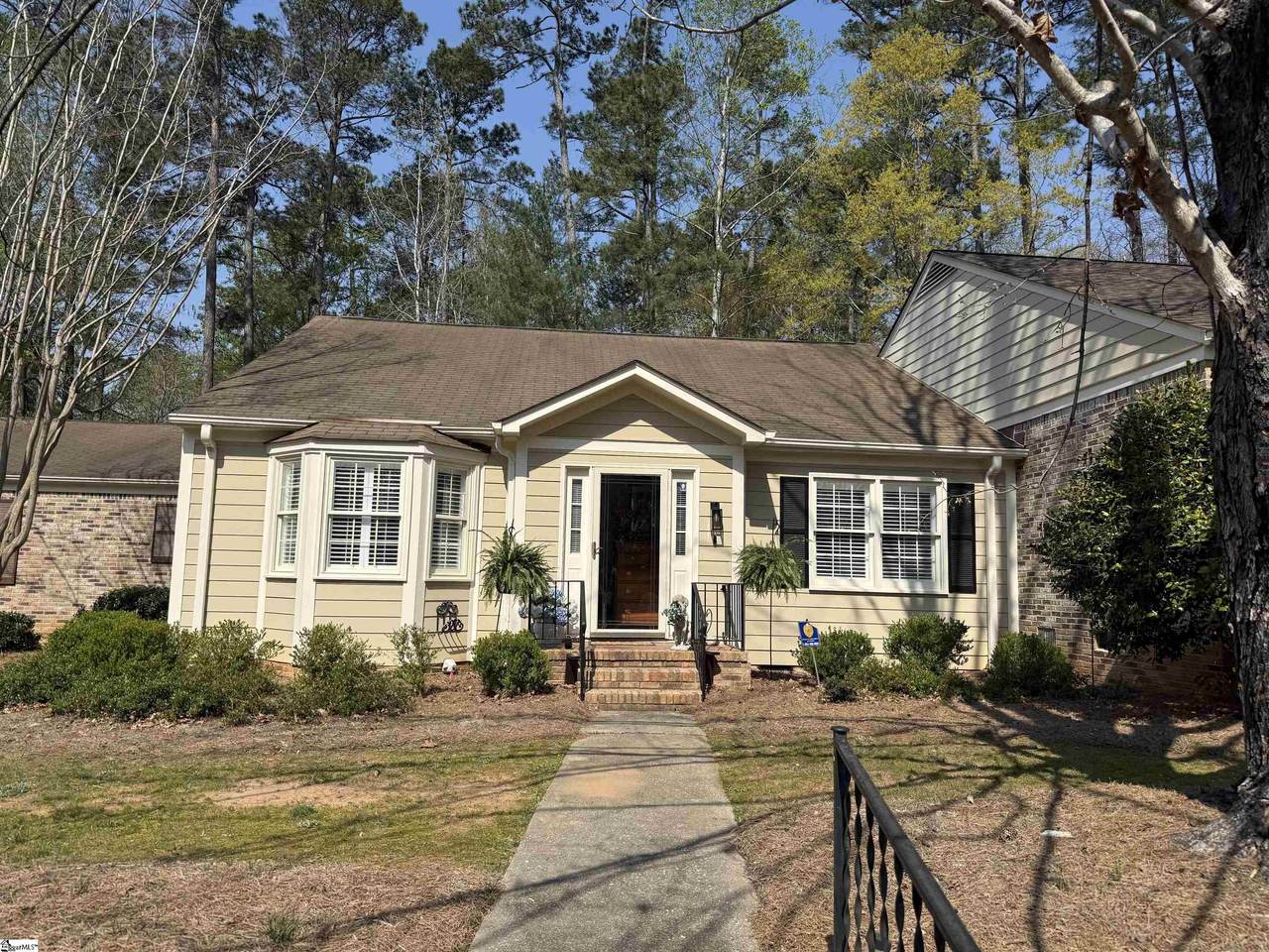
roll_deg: -0.7
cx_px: 634
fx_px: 880
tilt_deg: +5.0
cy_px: 476
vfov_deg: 56.8
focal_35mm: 24
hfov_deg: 71.6
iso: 80
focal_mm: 6.76
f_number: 1.78
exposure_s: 1/5714
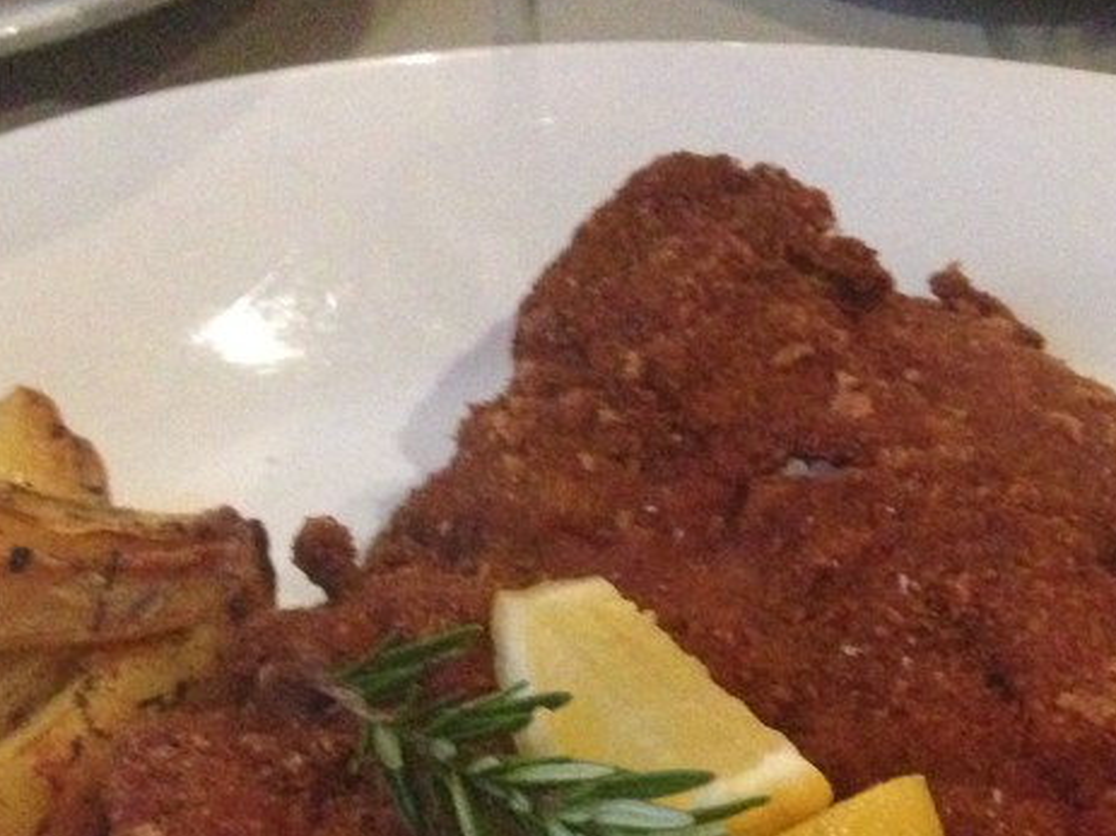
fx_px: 2353
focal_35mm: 73
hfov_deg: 26.1
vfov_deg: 19.4
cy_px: 894
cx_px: 940
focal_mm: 4.12
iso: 800
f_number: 2.4
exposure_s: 1/15
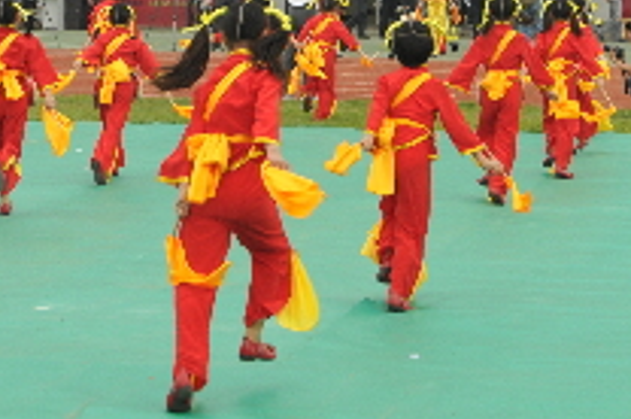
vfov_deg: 9.4
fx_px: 2503
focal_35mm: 143
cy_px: -126
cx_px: 407
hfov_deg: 14.4
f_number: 9
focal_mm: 36
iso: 400
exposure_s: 1/160
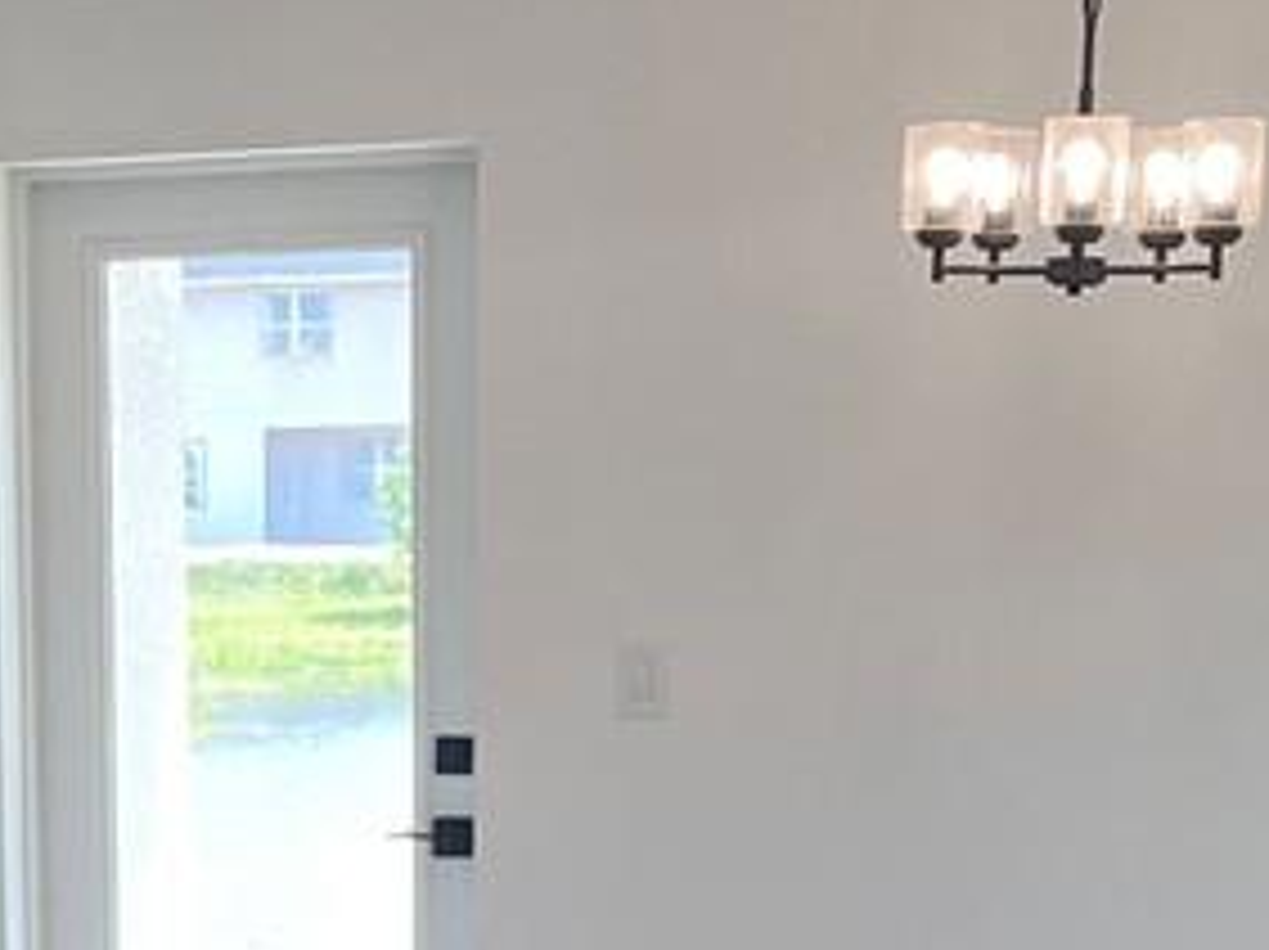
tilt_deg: -13.7
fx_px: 5201
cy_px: 1711
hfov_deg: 13.6
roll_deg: +1.1
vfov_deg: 9.9
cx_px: -148
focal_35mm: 142
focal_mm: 5.1
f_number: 1.6
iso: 40
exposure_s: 1/120
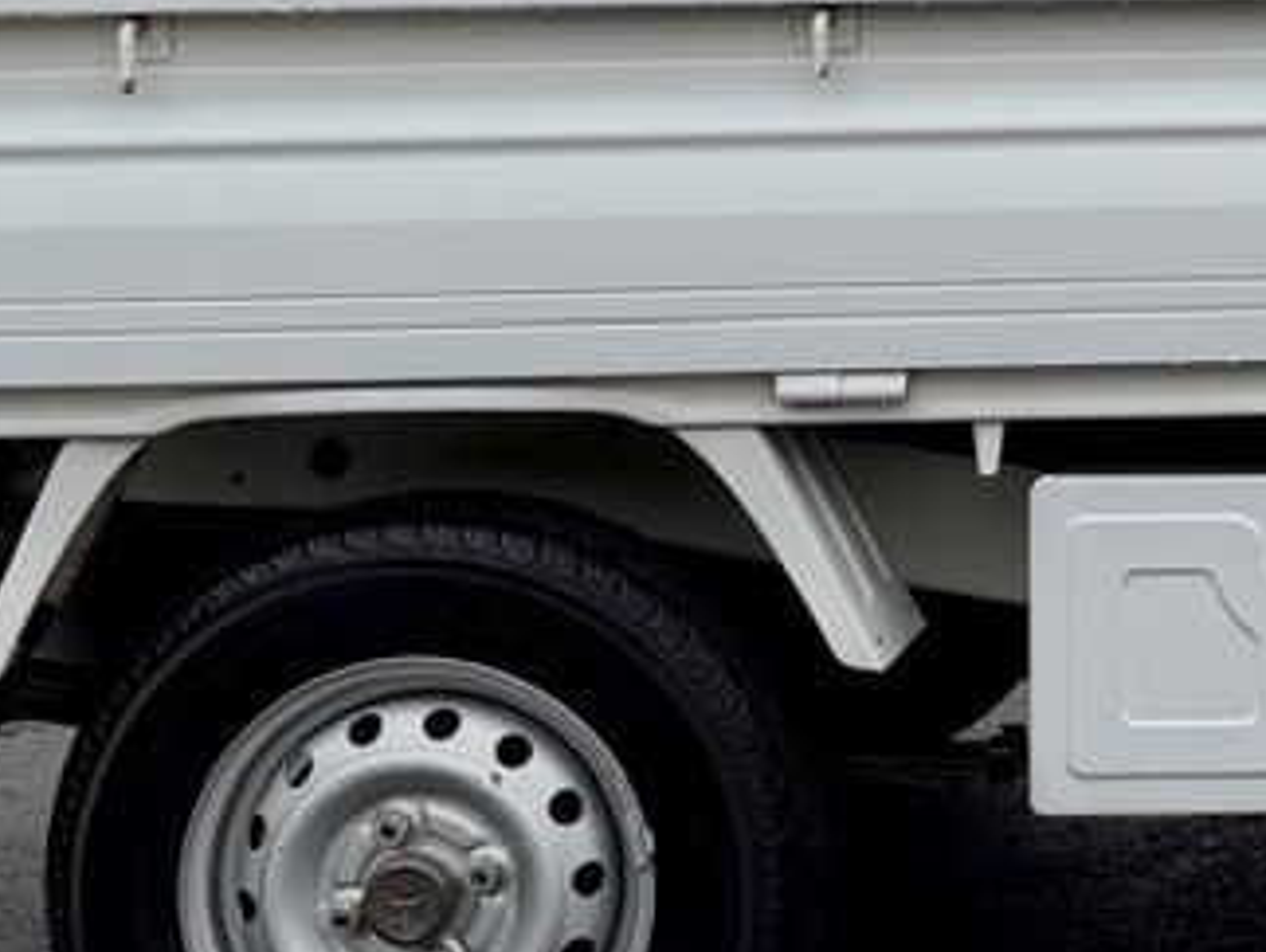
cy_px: -94
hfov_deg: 19.2
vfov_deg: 15.2
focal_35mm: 95
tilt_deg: -2.9
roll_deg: +0.7
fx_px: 3478
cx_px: 1599
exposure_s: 1/3953
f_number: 1.78
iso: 80
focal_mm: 6.76
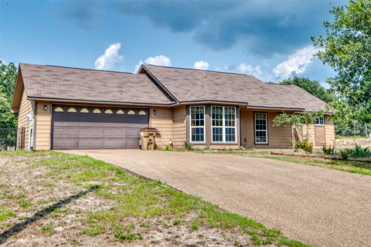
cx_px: 186
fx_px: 361
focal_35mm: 35
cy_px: 124
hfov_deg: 54.4
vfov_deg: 37.9
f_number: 22
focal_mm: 35
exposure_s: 1/60
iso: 100
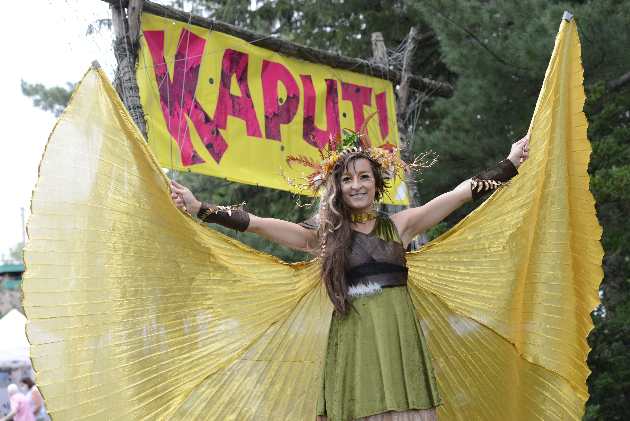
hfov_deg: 28.8
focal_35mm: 70
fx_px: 1225
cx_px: 315
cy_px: 210
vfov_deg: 19.5
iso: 800
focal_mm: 70
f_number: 5
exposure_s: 1/250
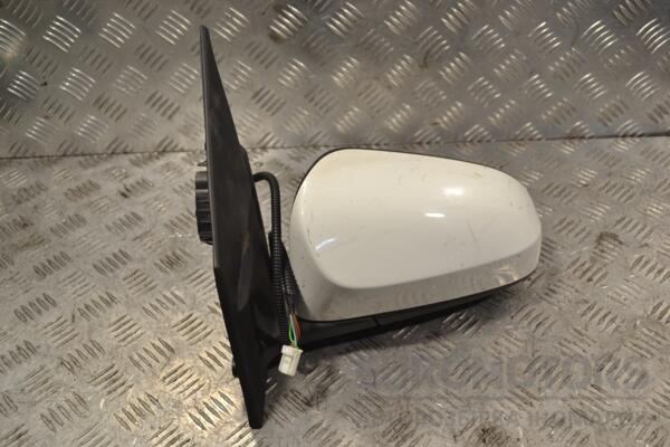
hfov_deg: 49.6
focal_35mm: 39
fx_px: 726
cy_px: 224
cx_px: 335
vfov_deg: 34.2
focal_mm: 26
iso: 160
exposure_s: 1/60
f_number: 5.6
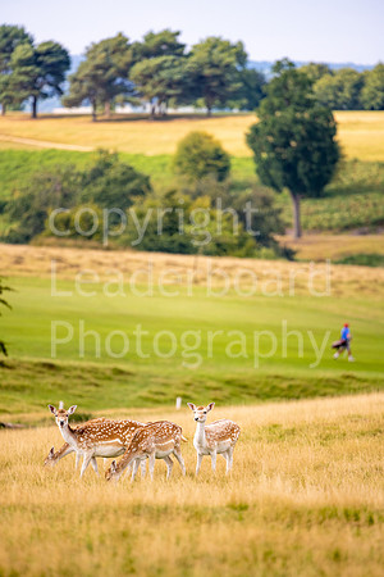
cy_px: 288
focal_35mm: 300
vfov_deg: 6.9
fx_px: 4800
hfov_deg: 4.6
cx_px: 192
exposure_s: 1/500
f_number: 4
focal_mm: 300
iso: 125
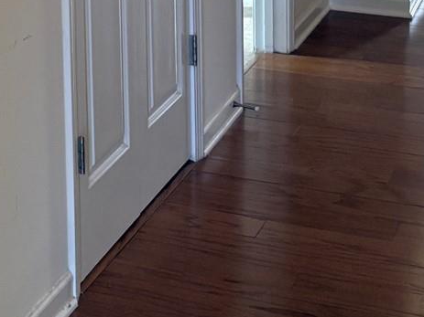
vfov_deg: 12.2
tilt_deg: -7.2
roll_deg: +2.5
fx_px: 1408
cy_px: -181
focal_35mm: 115
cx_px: -95
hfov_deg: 16.4
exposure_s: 1/120
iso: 160
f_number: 1.6
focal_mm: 5.96
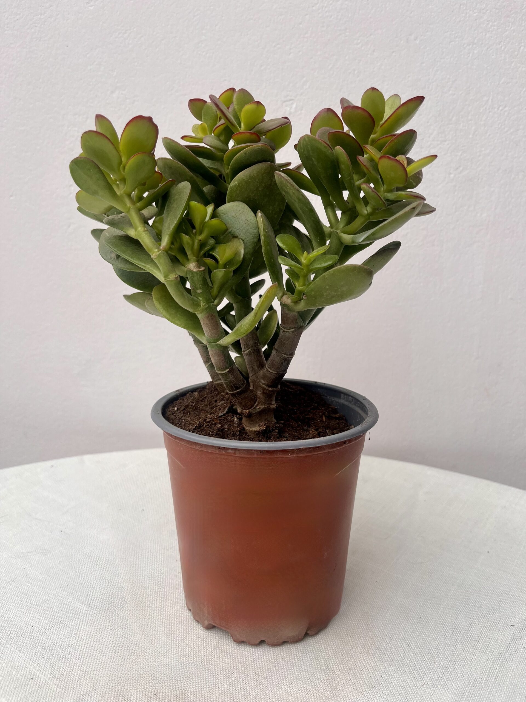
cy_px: 351
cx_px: 263
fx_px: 527
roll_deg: -0.3
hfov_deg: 53.1
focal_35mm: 26
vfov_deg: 67.3
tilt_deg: -14.0
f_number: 1.6
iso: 50
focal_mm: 5.1
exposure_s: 1/1018
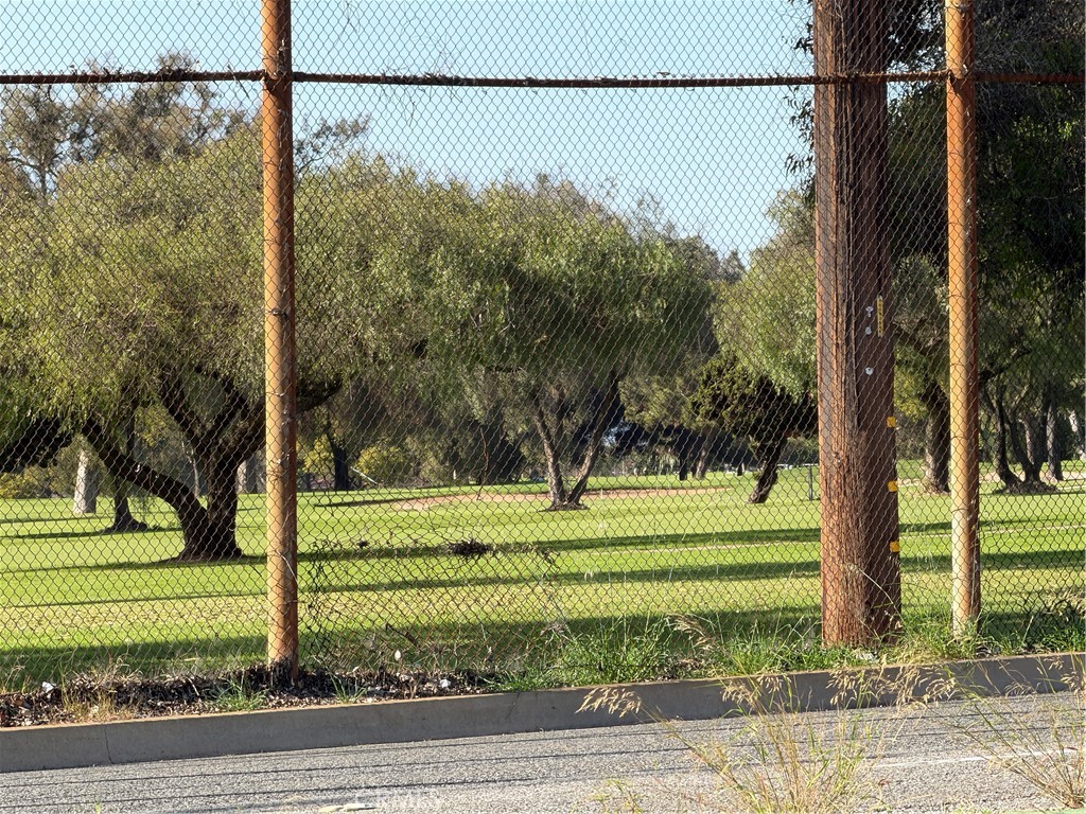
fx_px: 6275
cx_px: 543
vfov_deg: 7.4
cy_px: 407
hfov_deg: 9.9
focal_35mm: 200
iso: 40
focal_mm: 16.89
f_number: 2.8
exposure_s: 1/565
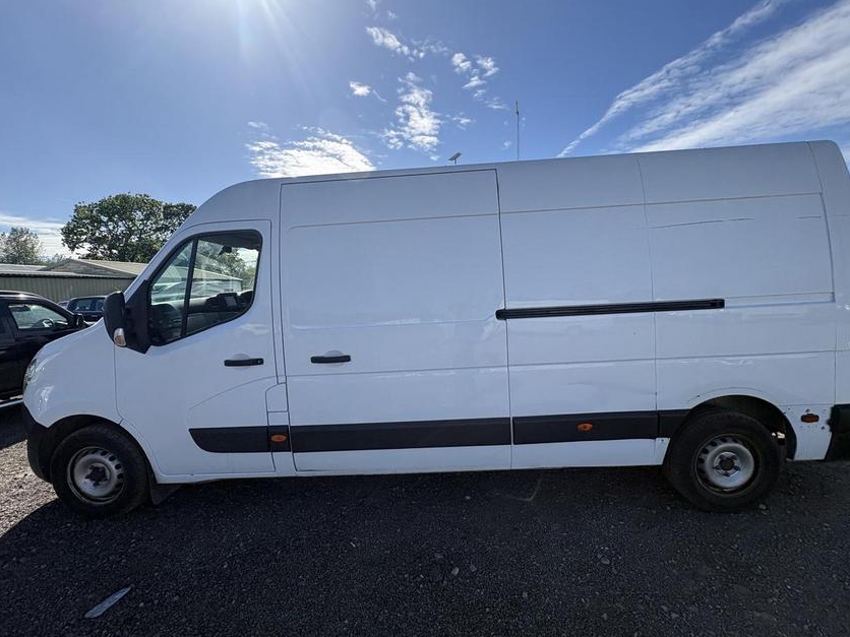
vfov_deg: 81.7
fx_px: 368
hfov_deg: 98.2
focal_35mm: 15
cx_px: 429
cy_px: 311
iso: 40
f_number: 2.2
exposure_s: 1/1567
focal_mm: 2.22
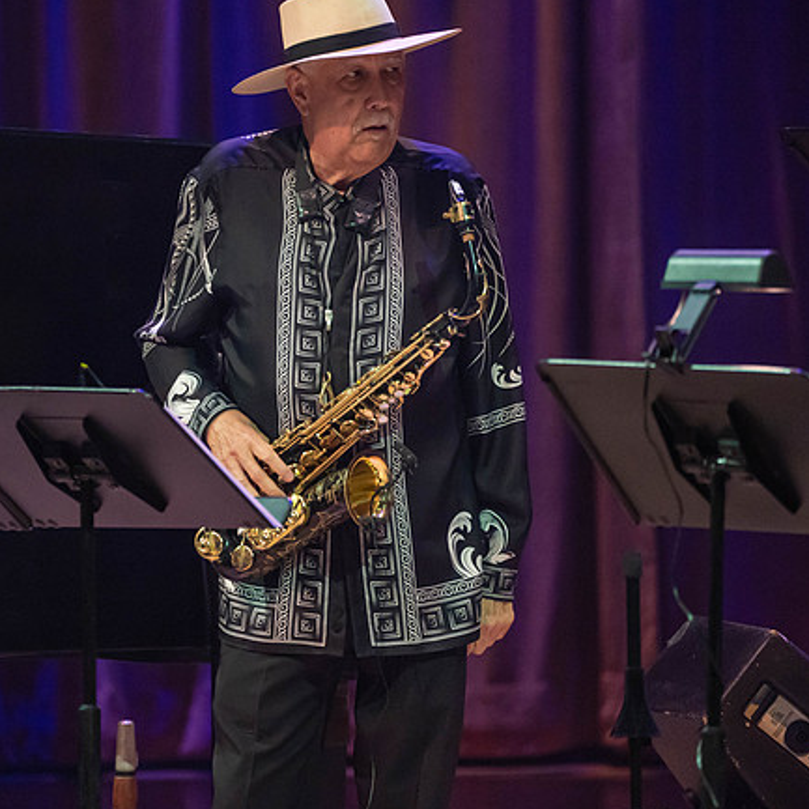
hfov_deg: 3.0
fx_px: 15547
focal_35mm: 588
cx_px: 338
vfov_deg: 3.0
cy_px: 351
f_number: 5.6
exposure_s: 1/320
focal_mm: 400
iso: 3200
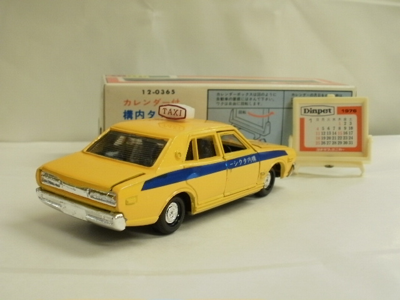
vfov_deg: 32.9
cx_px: 200
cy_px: 150
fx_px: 508
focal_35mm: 44
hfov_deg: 42.9
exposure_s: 1/15
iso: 125
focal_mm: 7.7
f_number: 4
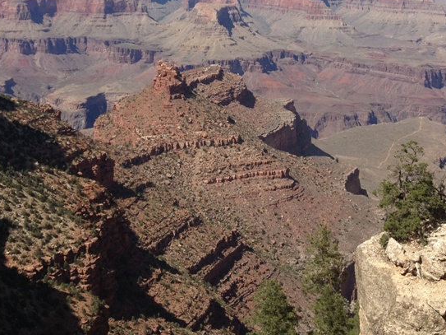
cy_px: 20
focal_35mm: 66
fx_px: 850
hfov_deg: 29.3
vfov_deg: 21.6
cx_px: 267
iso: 50
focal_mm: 4.28
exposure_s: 1/1972
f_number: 2.4
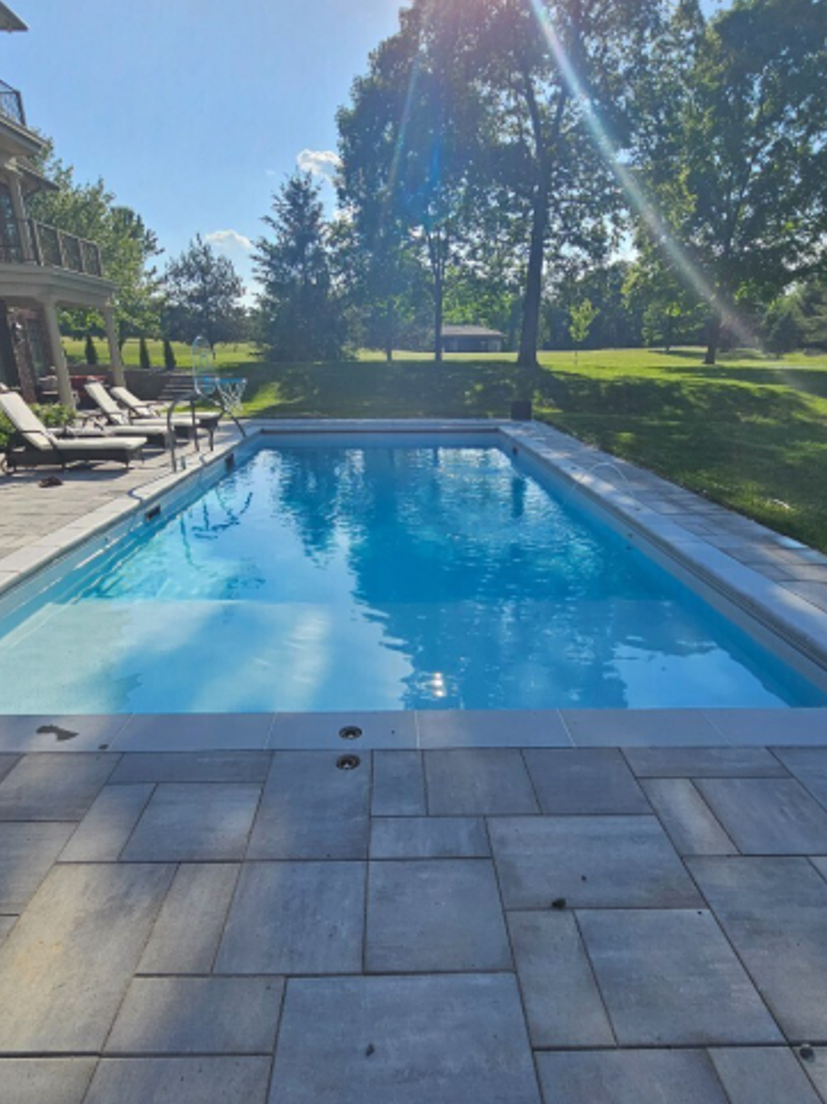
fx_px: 574
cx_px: 385
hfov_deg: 71.5
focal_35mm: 18
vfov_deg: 87.4
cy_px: 615
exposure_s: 1/2686
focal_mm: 2.2
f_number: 2.2
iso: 50
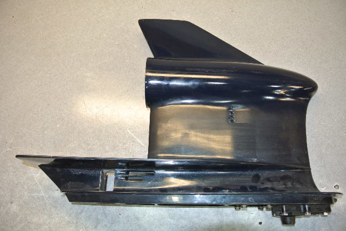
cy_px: 116
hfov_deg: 67.3
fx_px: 260
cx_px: 173
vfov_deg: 48.0
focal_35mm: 27
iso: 250
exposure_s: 1/60
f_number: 3.5
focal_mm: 10
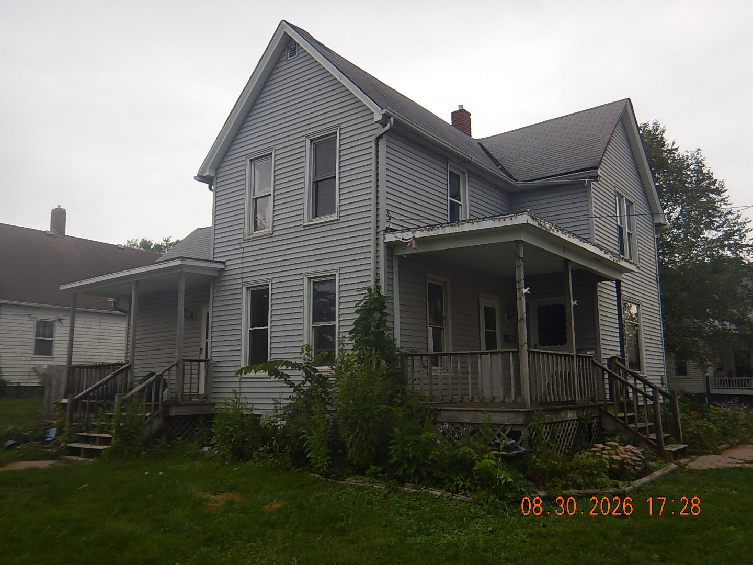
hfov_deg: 61.7
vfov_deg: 48.2
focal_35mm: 29
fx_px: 631
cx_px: 376
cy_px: 282
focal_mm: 5.1
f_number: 2.8
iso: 125
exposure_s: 1/320
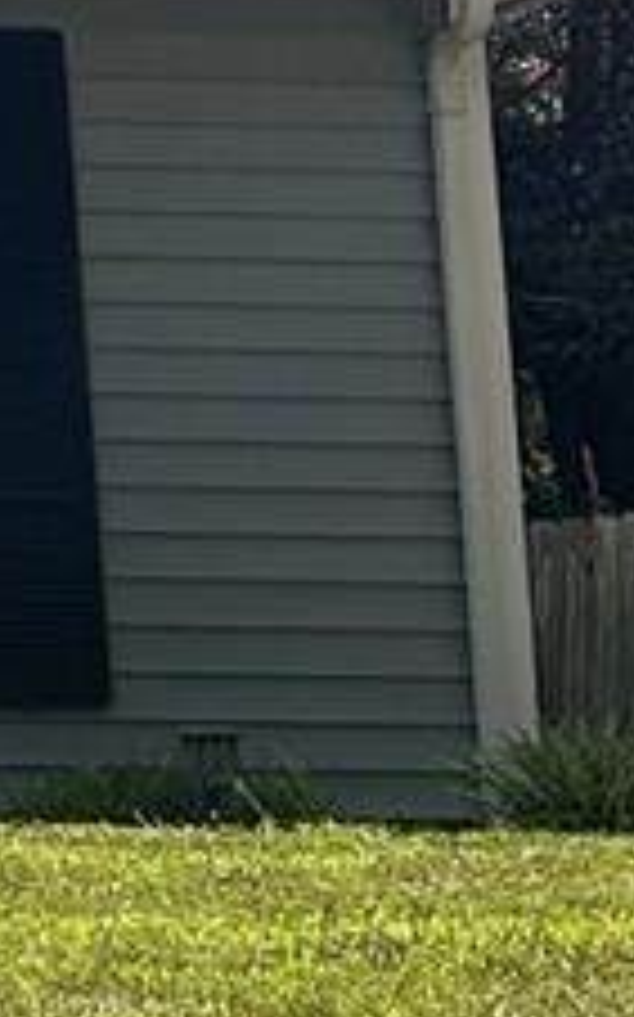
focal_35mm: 187
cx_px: -1560
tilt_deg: +14.2
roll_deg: -0.4
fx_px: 5176
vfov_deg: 10.9
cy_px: -320
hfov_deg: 6.2
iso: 50
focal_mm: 5.7
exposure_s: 1/2841
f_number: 1.5
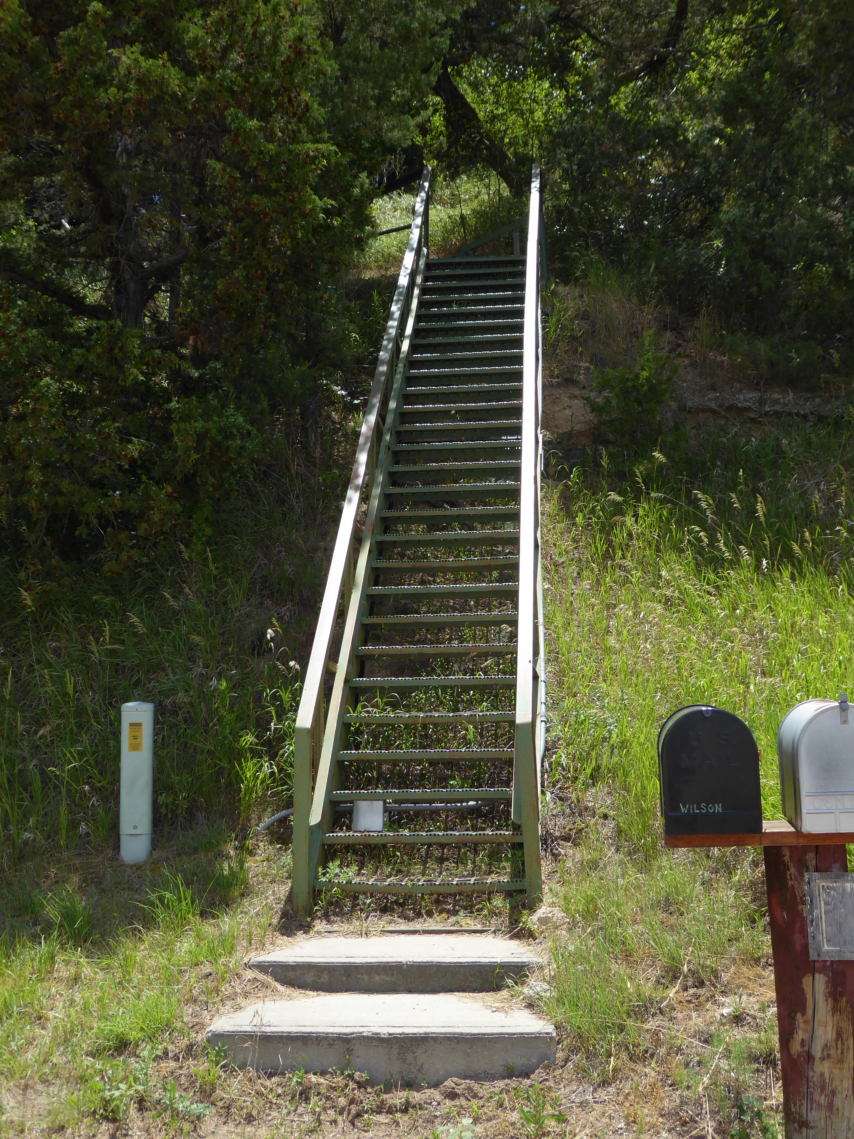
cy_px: 570
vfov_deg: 44.8
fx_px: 1382
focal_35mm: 42
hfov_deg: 34.3
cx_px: 427
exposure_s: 1/500
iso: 80
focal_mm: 7.2
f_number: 3.8
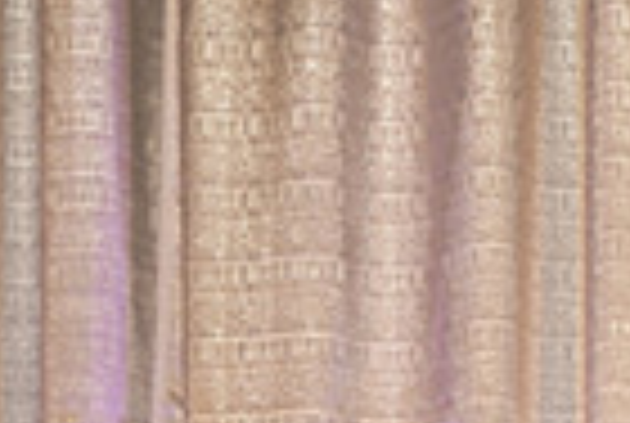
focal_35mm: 269
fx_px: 4718
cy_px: 862
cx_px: 904
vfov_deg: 5.0
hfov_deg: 7.5
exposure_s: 1/60
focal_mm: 65
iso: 200
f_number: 5
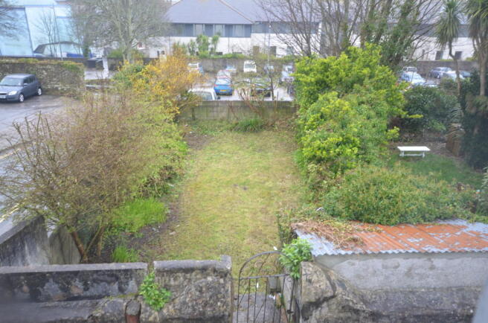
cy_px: 162
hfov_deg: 62.0
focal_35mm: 30
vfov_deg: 43.4
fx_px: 406
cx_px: 244
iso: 800
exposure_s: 1/60
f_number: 5.6
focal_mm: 20
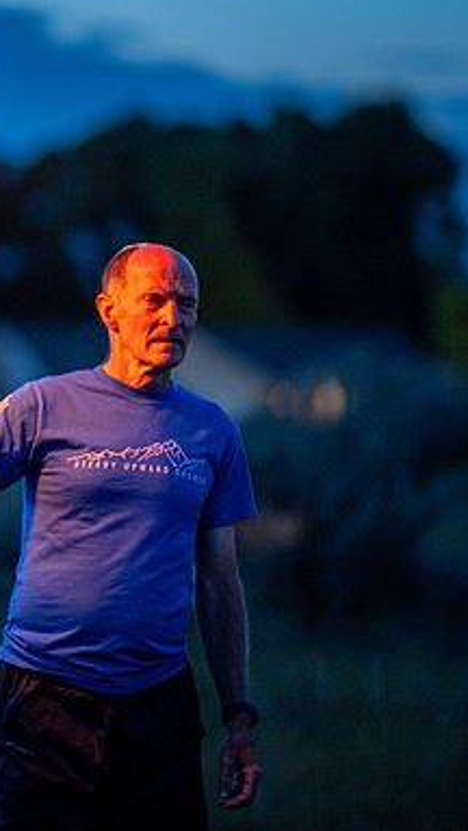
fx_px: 4382
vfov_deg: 10.8
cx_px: 58
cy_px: 331
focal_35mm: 199
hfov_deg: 6.1
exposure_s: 1/100
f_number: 1.4
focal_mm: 105
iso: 1600
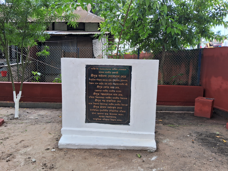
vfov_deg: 53.1
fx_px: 171
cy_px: 86
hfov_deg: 67.3
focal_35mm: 26
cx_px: 114
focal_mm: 3.98
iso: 32
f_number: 1.8
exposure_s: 1/100
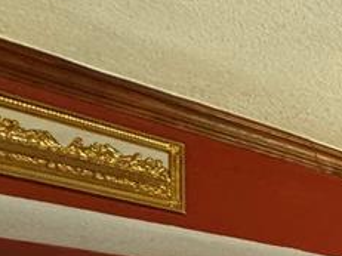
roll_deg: +0.4
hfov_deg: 19.0
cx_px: 684
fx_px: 612
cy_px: 426
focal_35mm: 62
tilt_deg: -2.3
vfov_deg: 19.3
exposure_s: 1/60
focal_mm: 2.22
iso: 400
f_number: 2.2
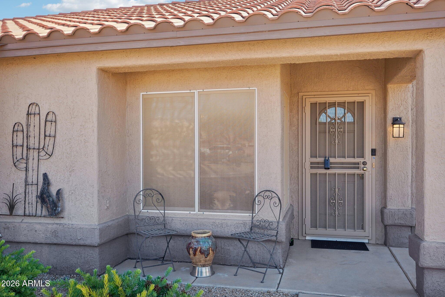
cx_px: 222
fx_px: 377
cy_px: 148
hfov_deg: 61.1
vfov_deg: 43.0
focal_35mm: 30
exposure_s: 1/500
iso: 400
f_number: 5
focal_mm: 30.5
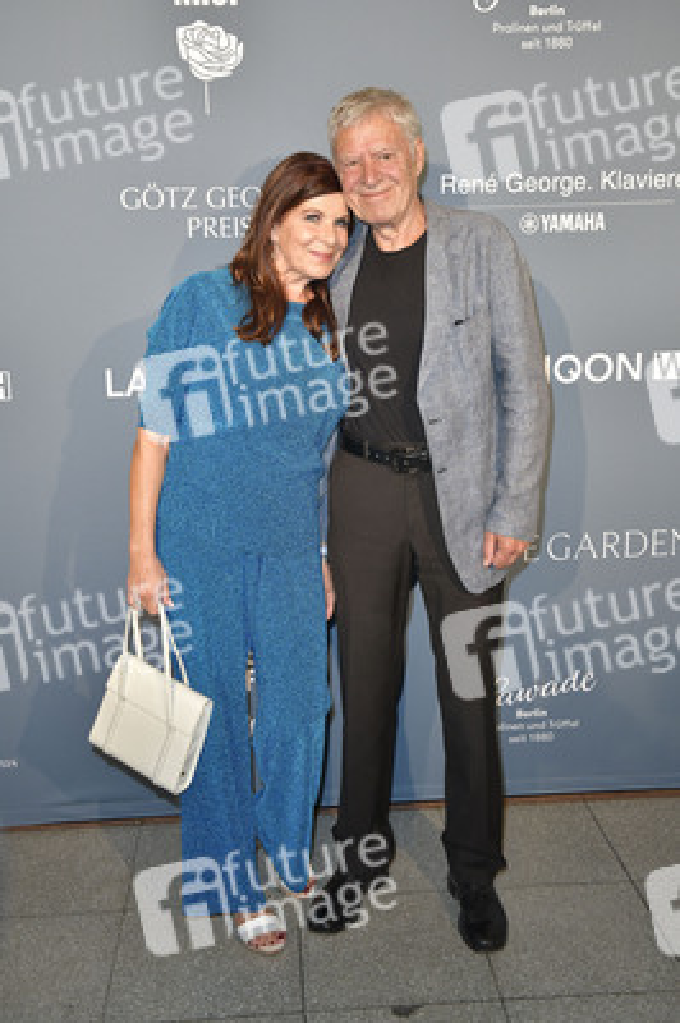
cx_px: 340
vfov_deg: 50.7
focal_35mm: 38
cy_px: 512
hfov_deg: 35.0
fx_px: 1078
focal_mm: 38
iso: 1250
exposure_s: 1/200
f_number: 5.6
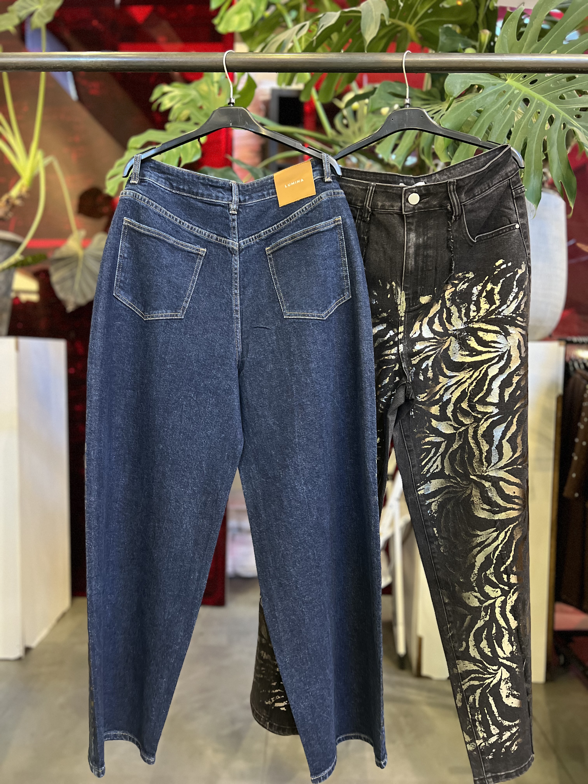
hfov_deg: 53.1
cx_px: 294
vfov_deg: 67.3
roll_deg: -0.6
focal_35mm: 26
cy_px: 392
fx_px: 589
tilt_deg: -4.5
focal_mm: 5.7
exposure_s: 1/33
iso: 500
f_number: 1.5
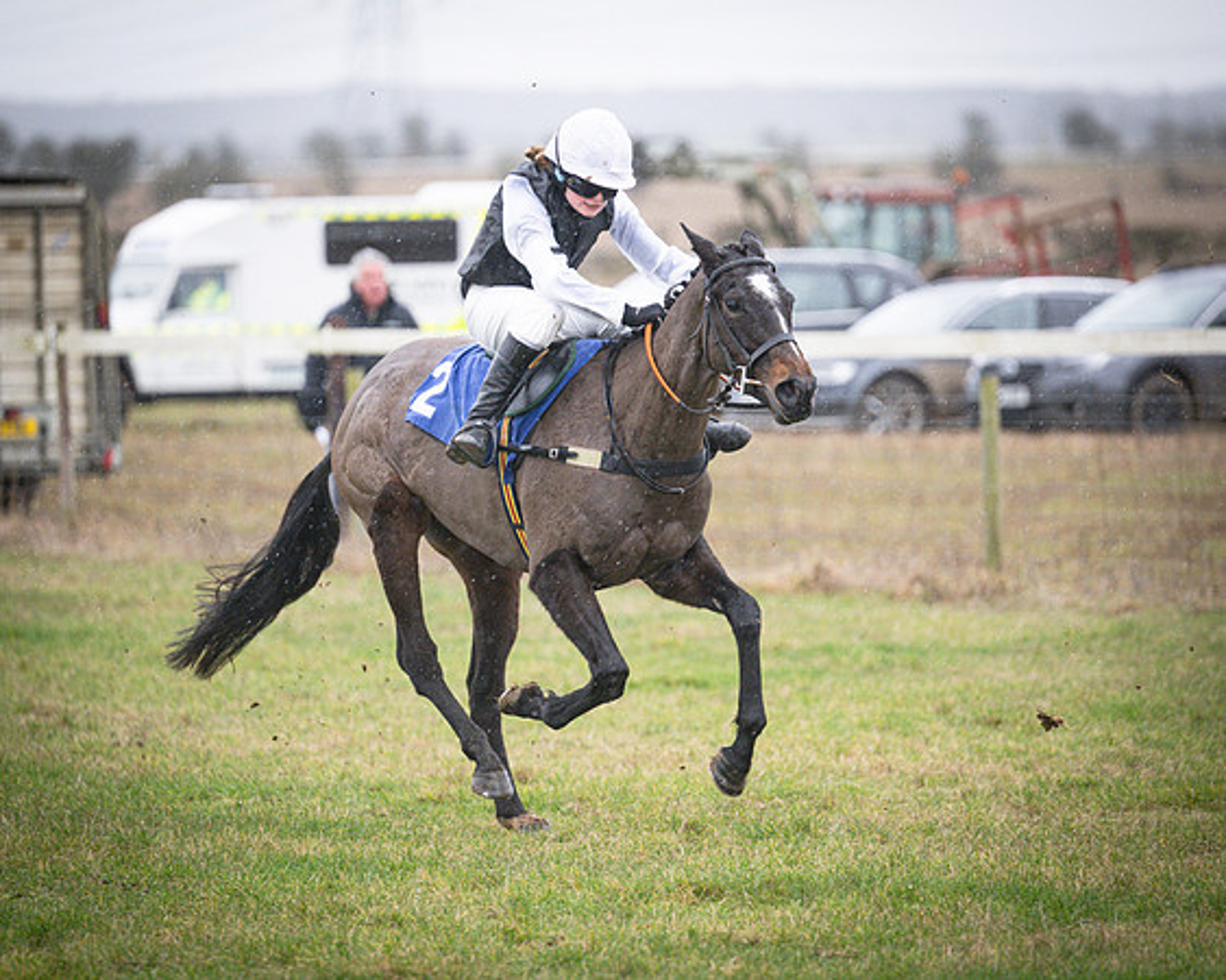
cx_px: 507
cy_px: 485
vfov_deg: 6.8
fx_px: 8305
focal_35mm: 229
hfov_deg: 8.4
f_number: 2.8
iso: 1250
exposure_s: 1/1000
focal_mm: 175
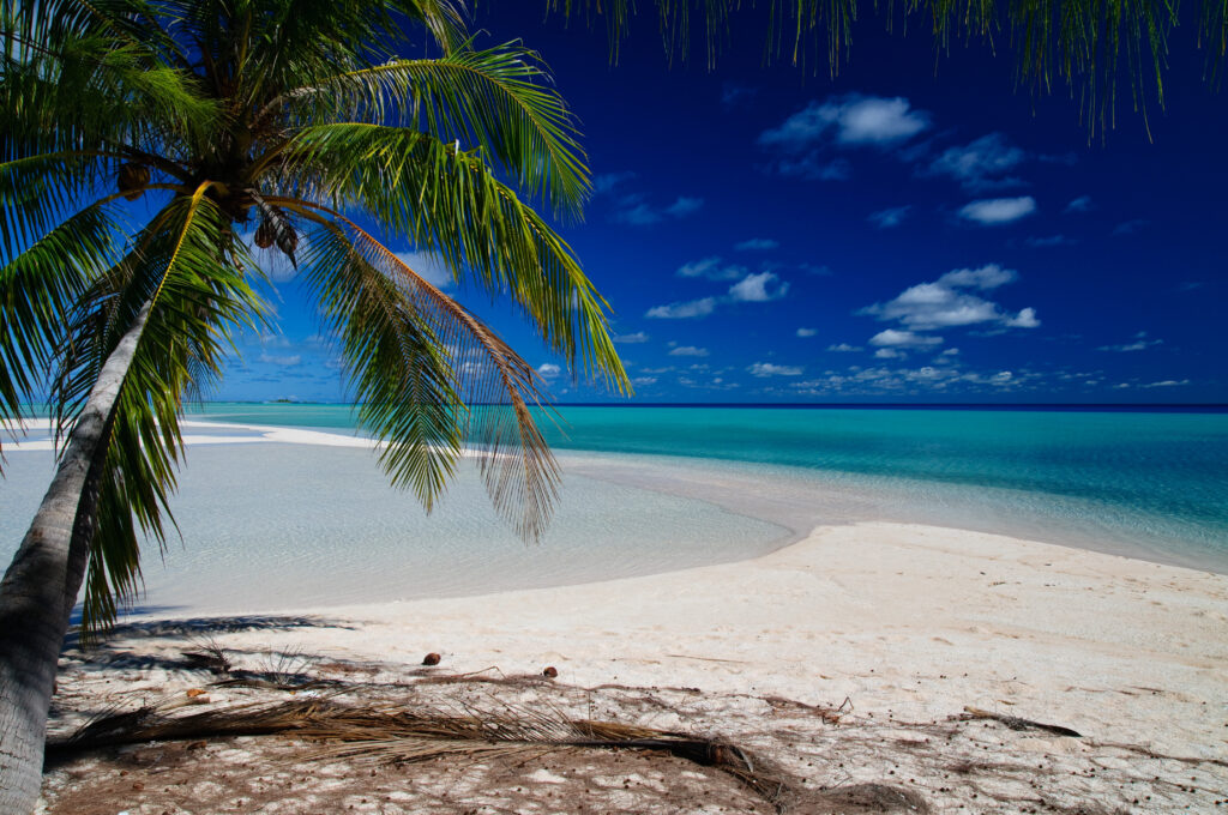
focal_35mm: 26
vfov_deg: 50.3
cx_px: 614
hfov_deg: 70.5
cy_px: 408
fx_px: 869
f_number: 10
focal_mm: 17
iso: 200
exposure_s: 1/160
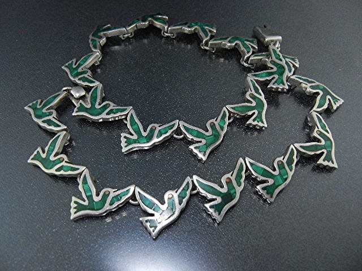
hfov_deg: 54.0
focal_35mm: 34
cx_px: 181
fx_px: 356
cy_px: 136
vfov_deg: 41.8
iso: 675
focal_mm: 6.2
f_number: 7.2
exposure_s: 1/30
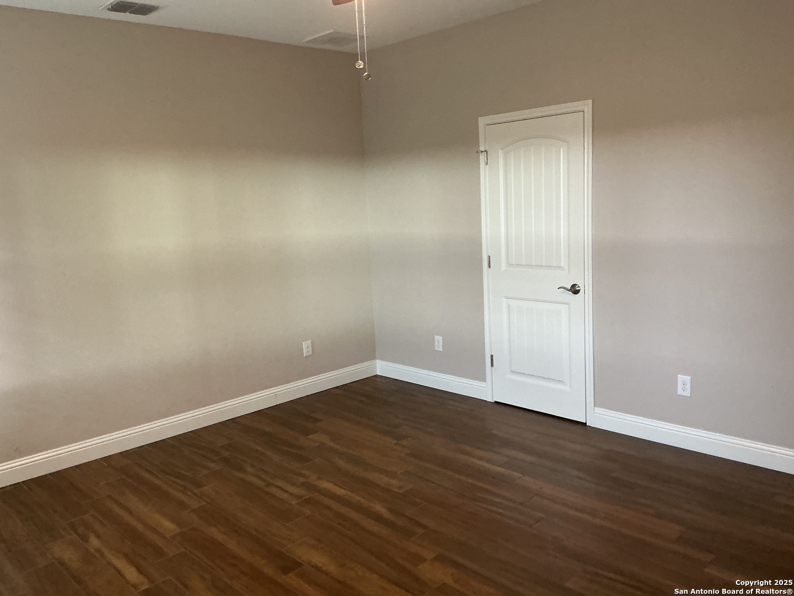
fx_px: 665
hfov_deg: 61.7
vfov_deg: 48.2
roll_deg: +3.2
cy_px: 298
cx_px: 397
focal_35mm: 29
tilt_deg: -8.1
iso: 200
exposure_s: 1/60
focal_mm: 3
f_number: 1.8
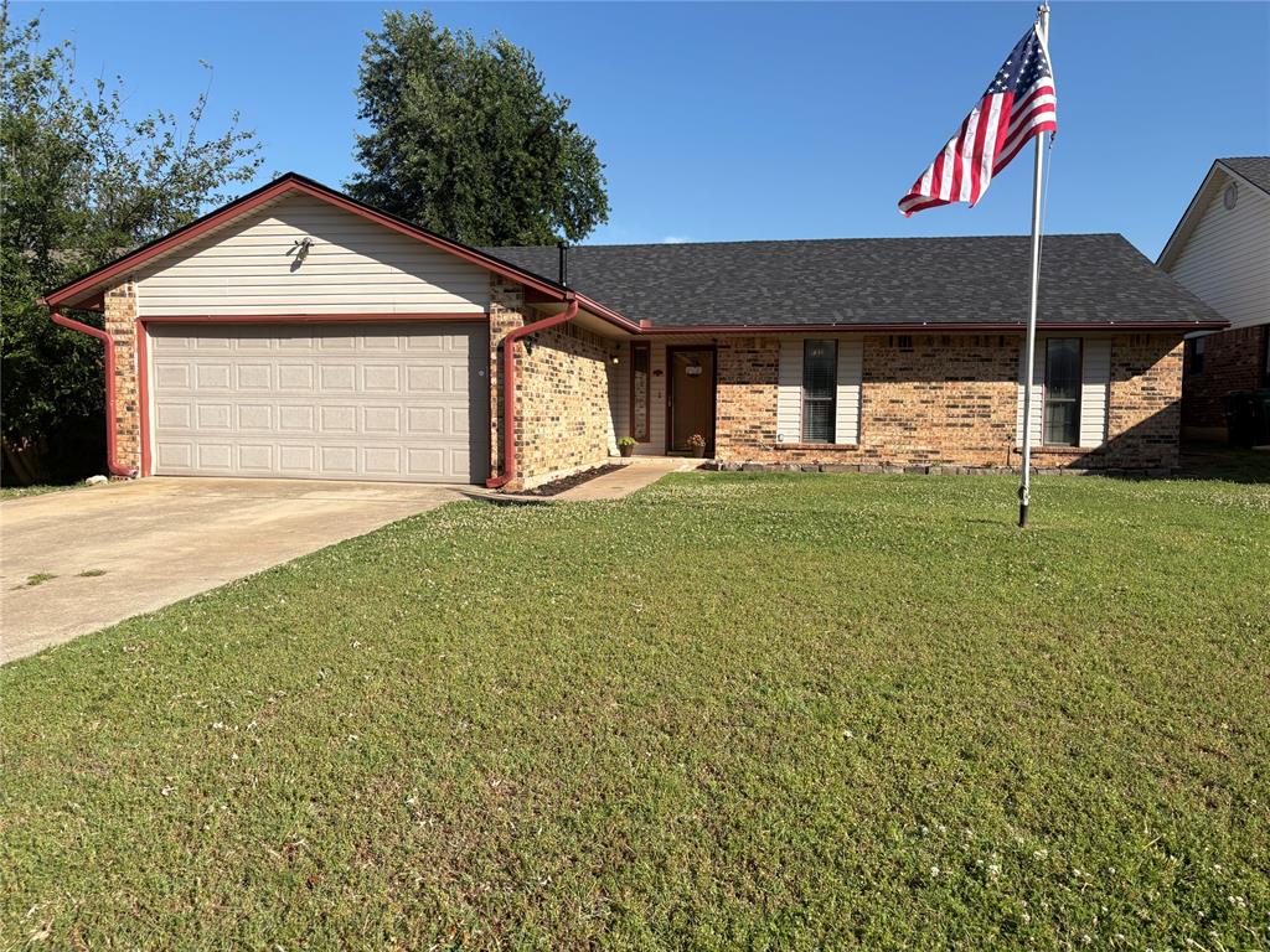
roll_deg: +0.0
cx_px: 635
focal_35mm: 26
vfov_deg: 53.1
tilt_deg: -3.2
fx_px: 954
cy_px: 476
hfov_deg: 67.3
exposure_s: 1/2639
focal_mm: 5.96
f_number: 1.6
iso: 50
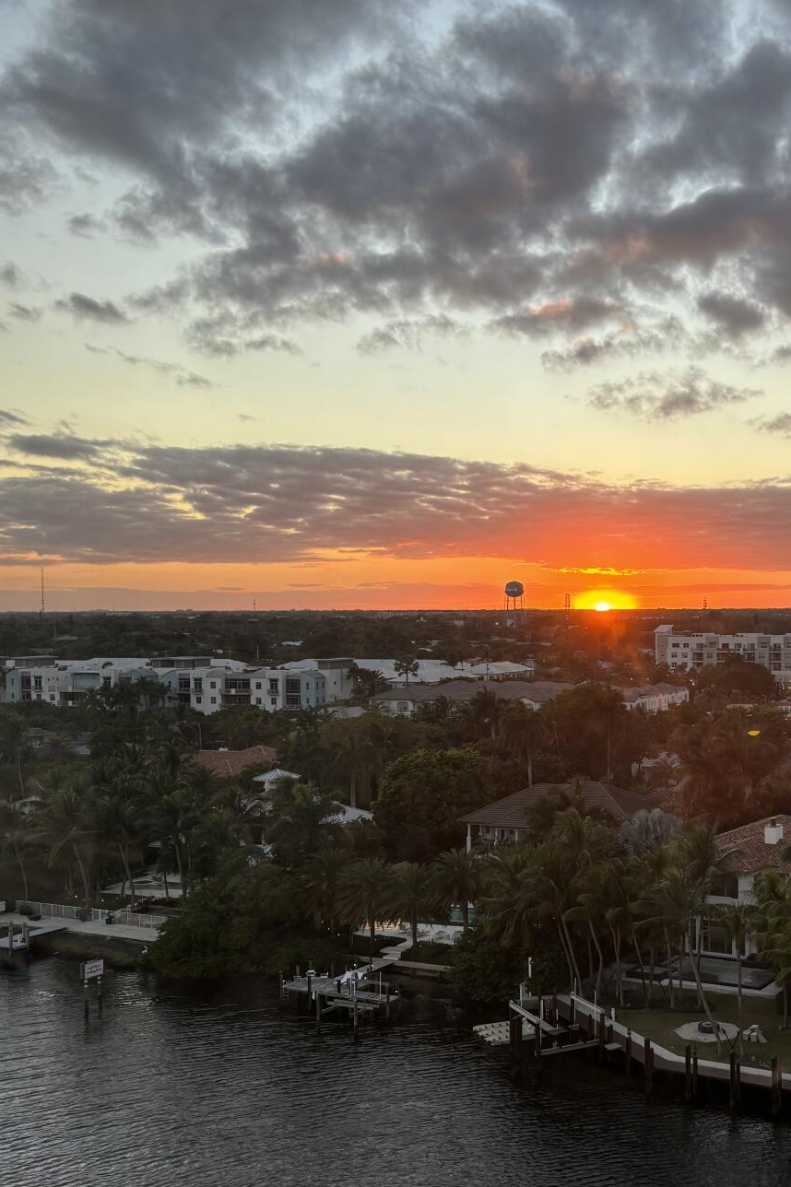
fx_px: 1385
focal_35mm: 42
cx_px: 680
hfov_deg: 30.7
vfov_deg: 46.3
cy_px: 657
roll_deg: -0.6
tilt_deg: -2.3
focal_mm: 5.96
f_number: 1.6
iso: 40
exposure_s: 1/121
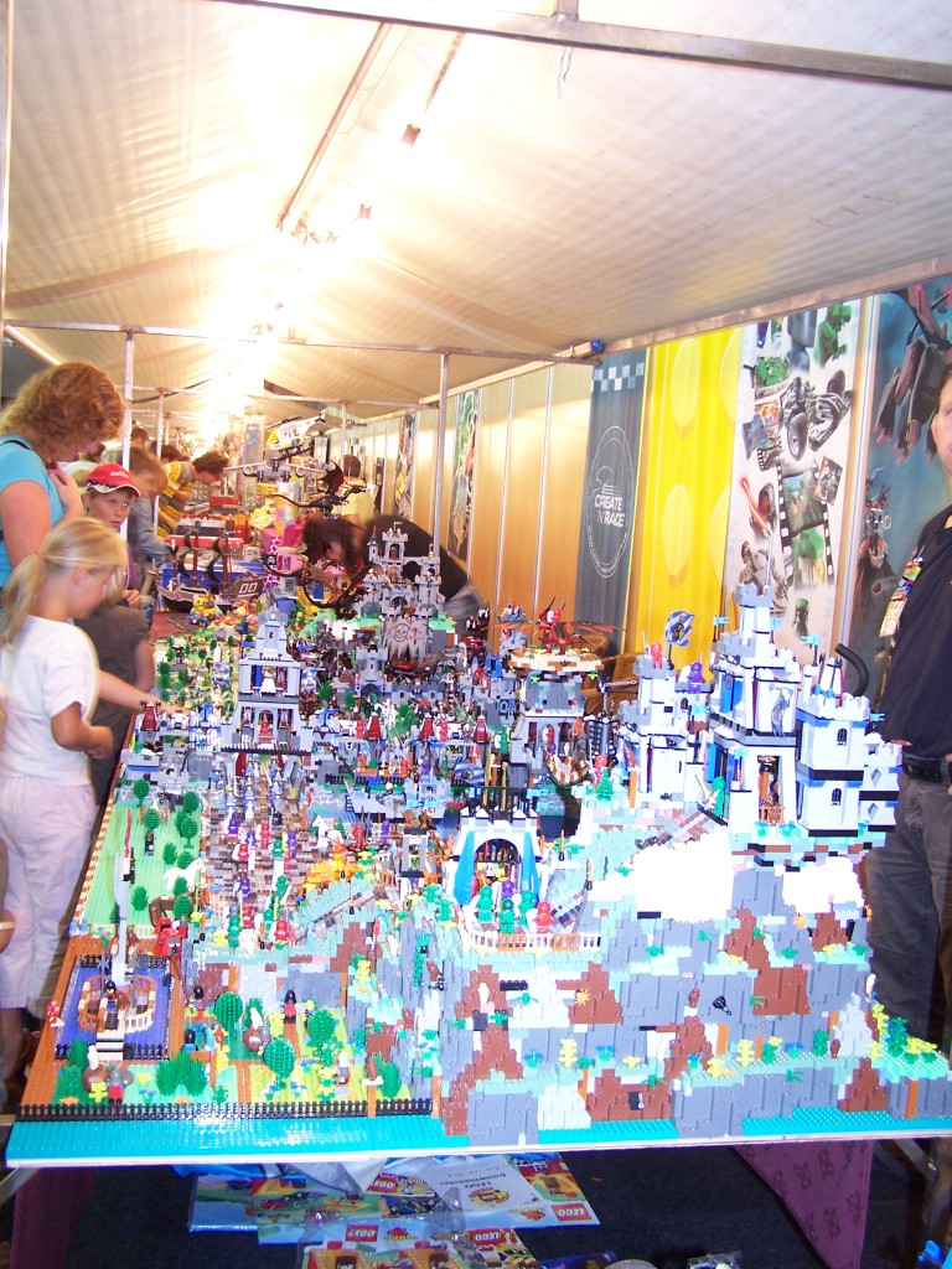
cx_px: 476
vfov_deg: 49.0
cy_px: 634
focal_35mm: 38
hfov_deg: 37.7
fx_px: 1393
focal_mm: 6.3
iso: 140
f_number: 2.8
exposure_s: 1/4
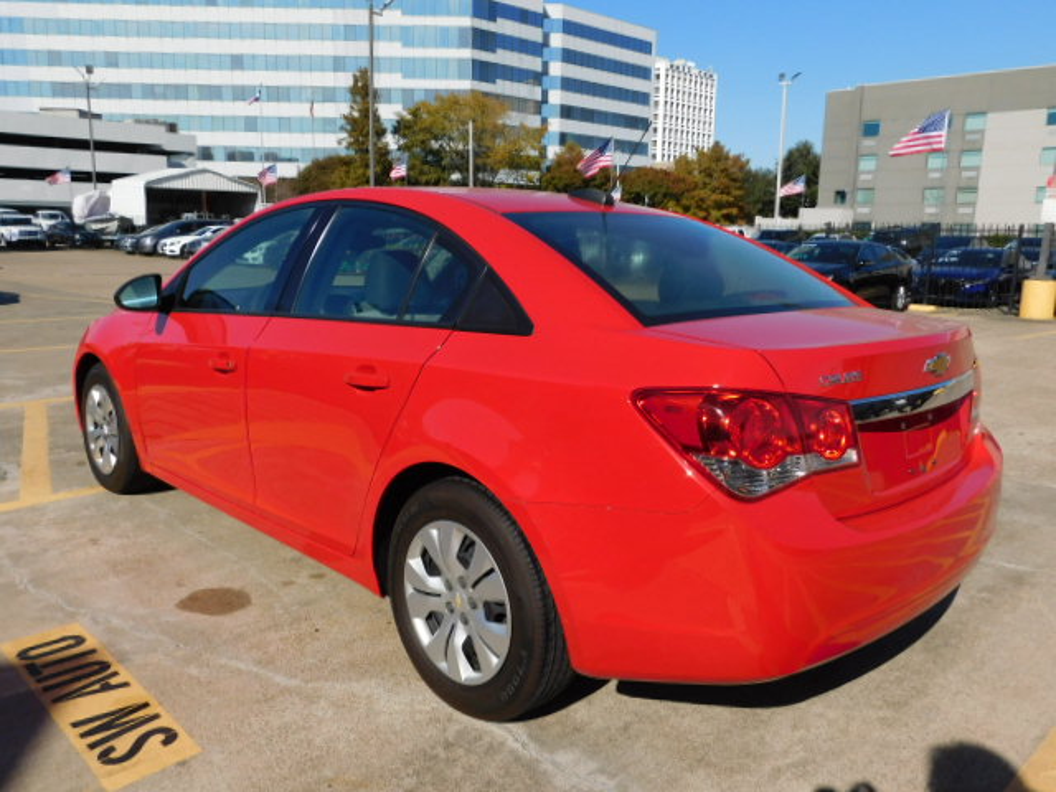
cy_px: 396
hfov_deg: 63.4
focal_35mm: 28
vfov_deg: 49.7
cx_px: 528
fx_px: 854
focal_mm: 4.9
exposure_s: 1/640
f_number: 6.4
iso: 125
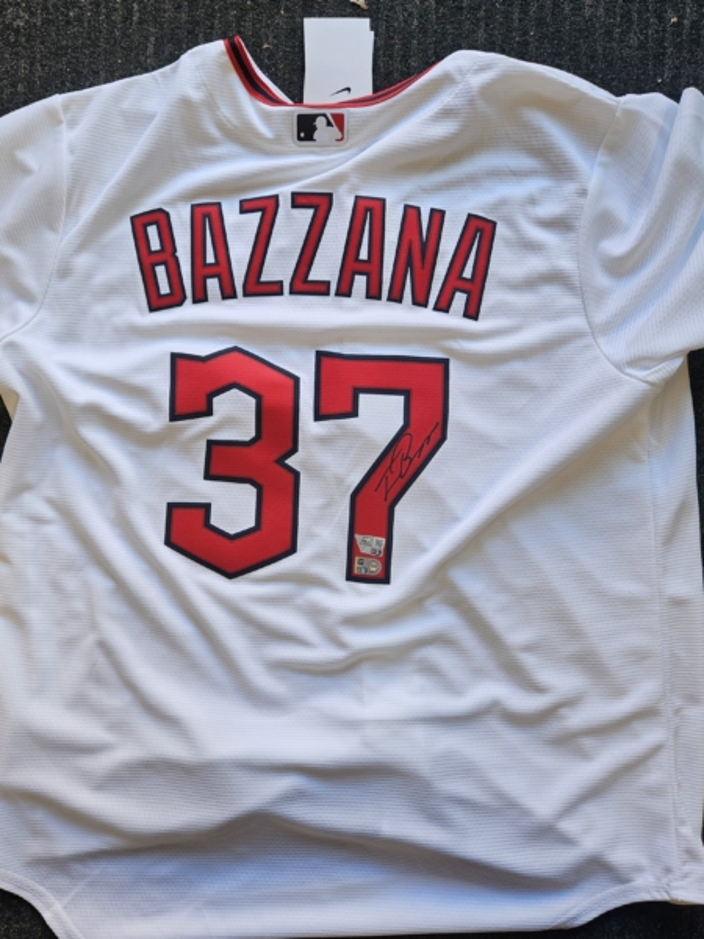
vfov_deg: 73.9
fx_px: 624
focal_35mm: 23
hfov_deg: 58.9
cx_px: 352
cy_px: 470
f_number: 1.8
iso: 64
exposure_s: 1/120
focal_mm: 5.4
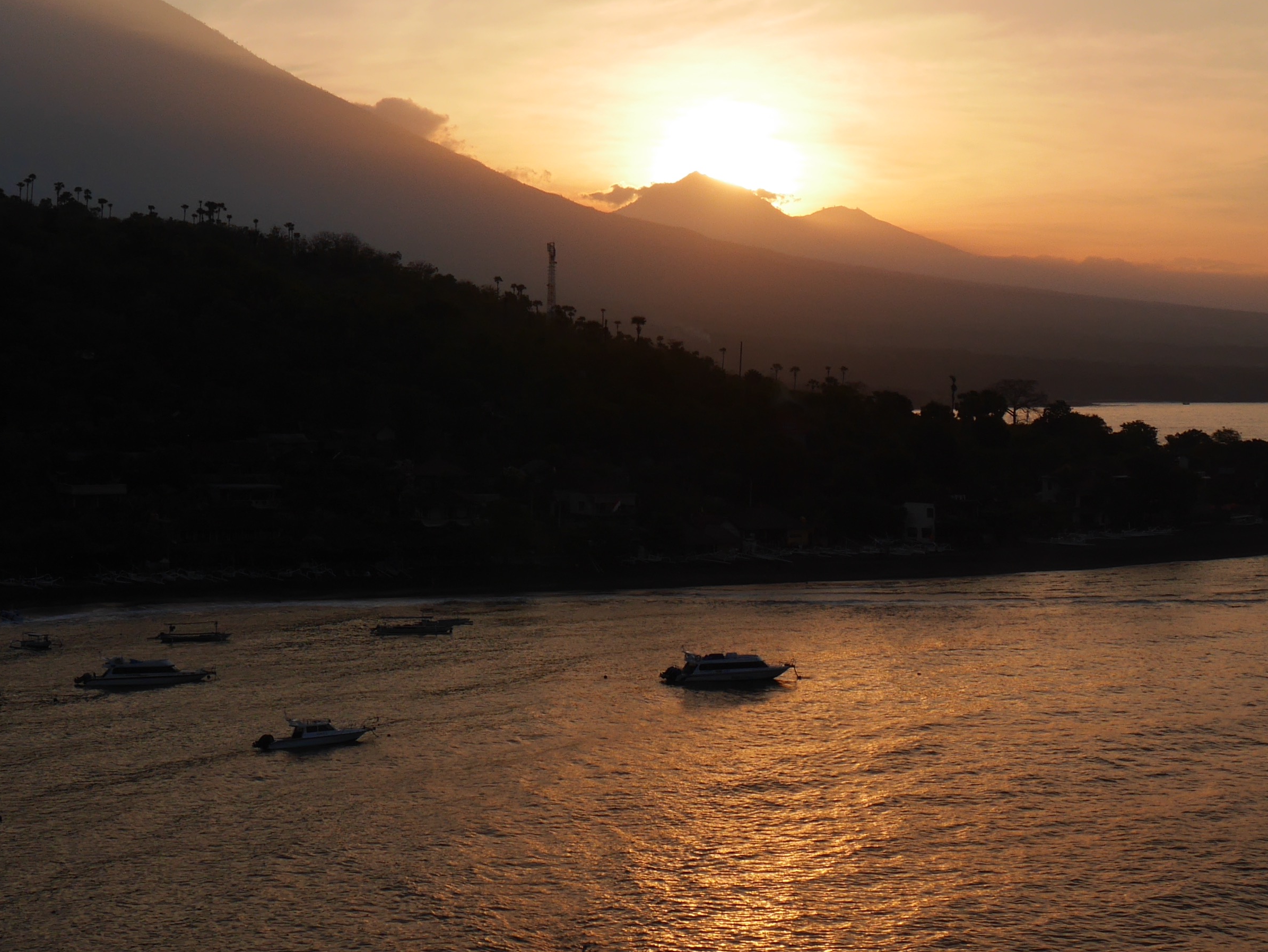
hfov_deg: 26.7
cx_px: 617
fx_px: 2675
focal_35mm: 73
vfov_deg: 20.2
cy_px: 409
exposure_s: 1/400
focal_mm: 19
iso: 200
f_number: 9
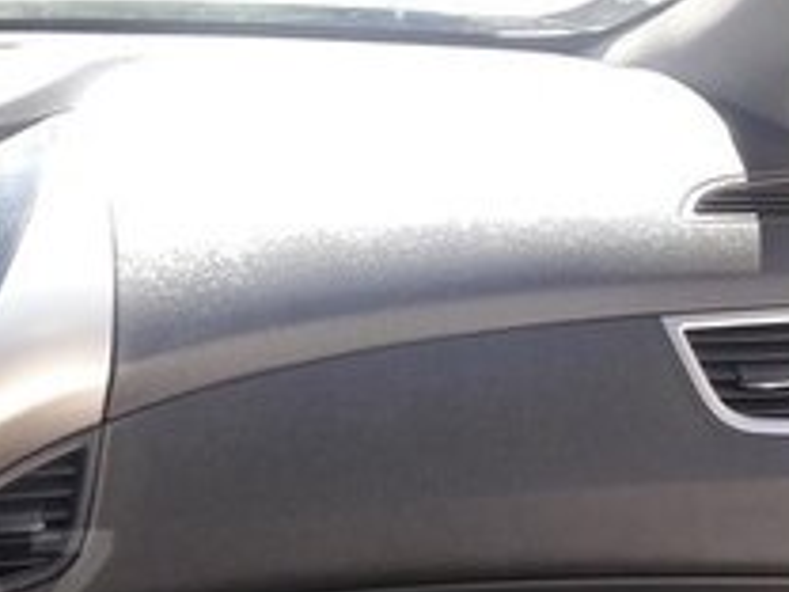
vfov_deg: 16.3
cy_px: 586
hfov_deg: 20.0
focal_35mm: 89
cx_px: -273
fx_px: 2029
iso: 40
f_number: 1.9
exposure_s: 1/123
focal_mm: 3.7
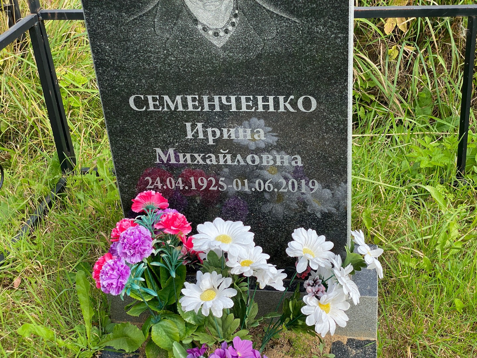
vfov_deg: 28.0
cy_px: 179
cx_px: 238
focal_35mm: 52
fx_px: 717
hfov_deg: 36.8
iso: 20
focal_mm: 6
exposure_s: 1/533
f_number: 2
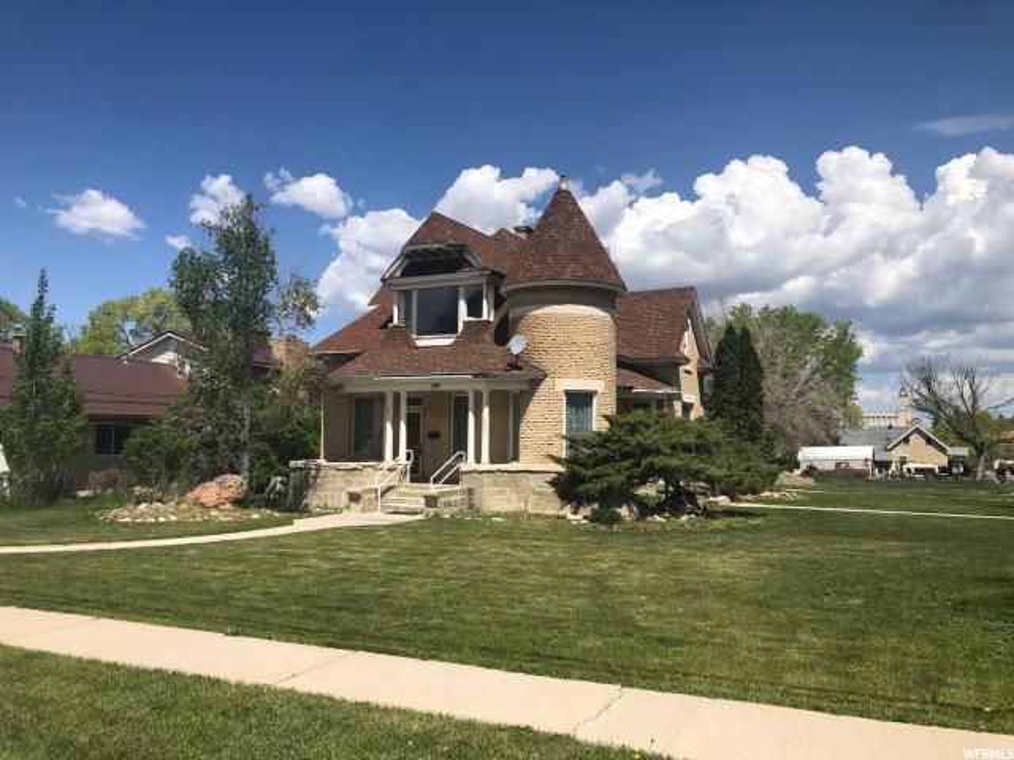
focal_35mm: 28
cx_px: 507
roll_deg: -0.6
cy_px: 380
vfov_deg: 49.7
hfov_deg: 63.4
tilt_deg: +4.5
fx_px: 820
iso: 20
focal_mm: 3.99
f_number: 1.8
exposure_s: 1/2857
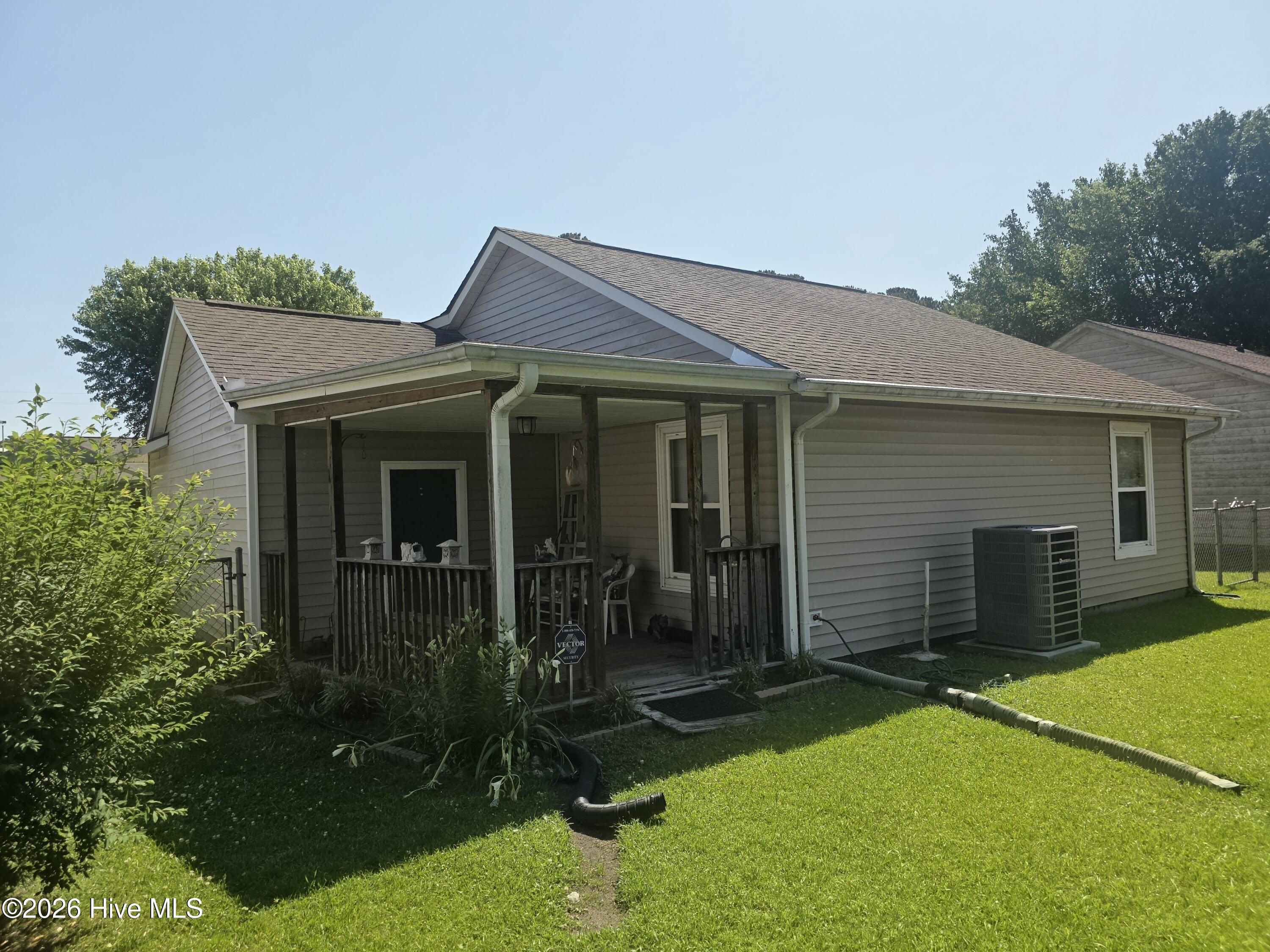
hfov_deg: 73.9
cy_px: 476
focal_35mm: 23
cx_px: 635
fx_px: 844
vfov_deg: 58.9
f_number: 1.7
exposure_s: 1/834
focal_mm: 6.3
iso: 12
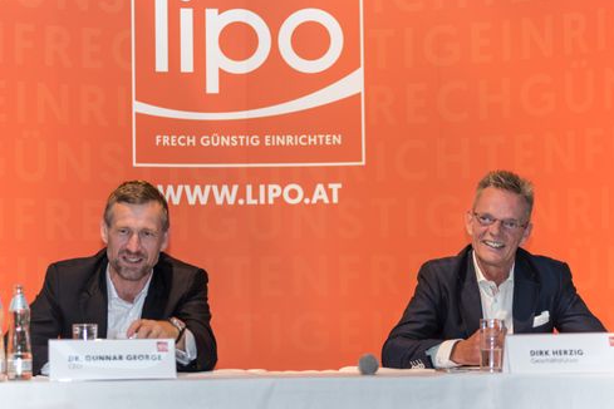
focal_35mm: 110
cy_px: 202
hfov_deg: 18.6
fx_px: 1876
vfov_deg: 12.5
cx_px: 319
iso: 320
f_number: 2.8
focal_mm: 105
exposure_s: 1/125
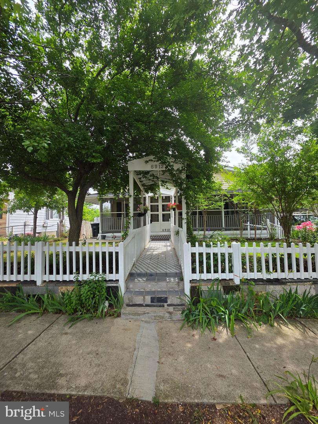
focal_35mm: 13
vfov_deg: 106.2
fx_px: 159
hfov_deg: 89.9
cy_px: 212
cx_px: 159
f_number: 1.9
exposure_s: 1/707
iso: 40
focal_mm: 2.2
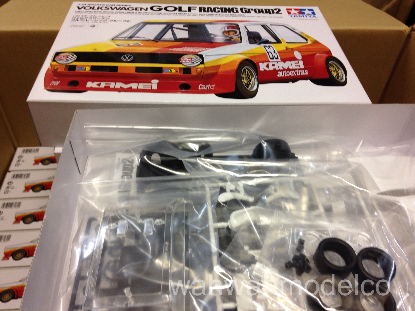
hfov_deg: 55.4
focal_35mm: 33
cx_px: 208
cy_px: 156
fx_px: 396
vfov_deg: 42.9
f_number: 2.4
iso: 64
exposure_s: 1/20
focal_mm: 4.12
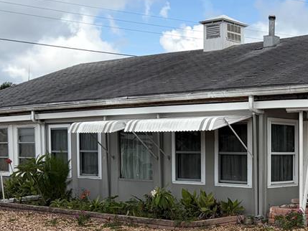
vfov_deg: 23.4
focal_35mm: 62
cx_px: 309
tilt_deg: -2.5
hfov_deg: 29.2
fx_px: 552
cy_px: 176
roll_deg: +0.6
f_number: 1.6
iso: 64
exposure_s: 1/5348
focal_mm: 5.96
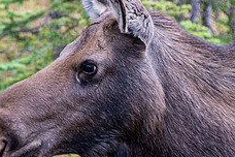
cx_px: 134
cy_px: 101
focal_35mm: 1254
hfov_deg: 1.6
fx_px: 8185
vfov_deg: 1.1
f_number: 5.6
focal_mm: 300
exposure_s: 1/200
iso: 640
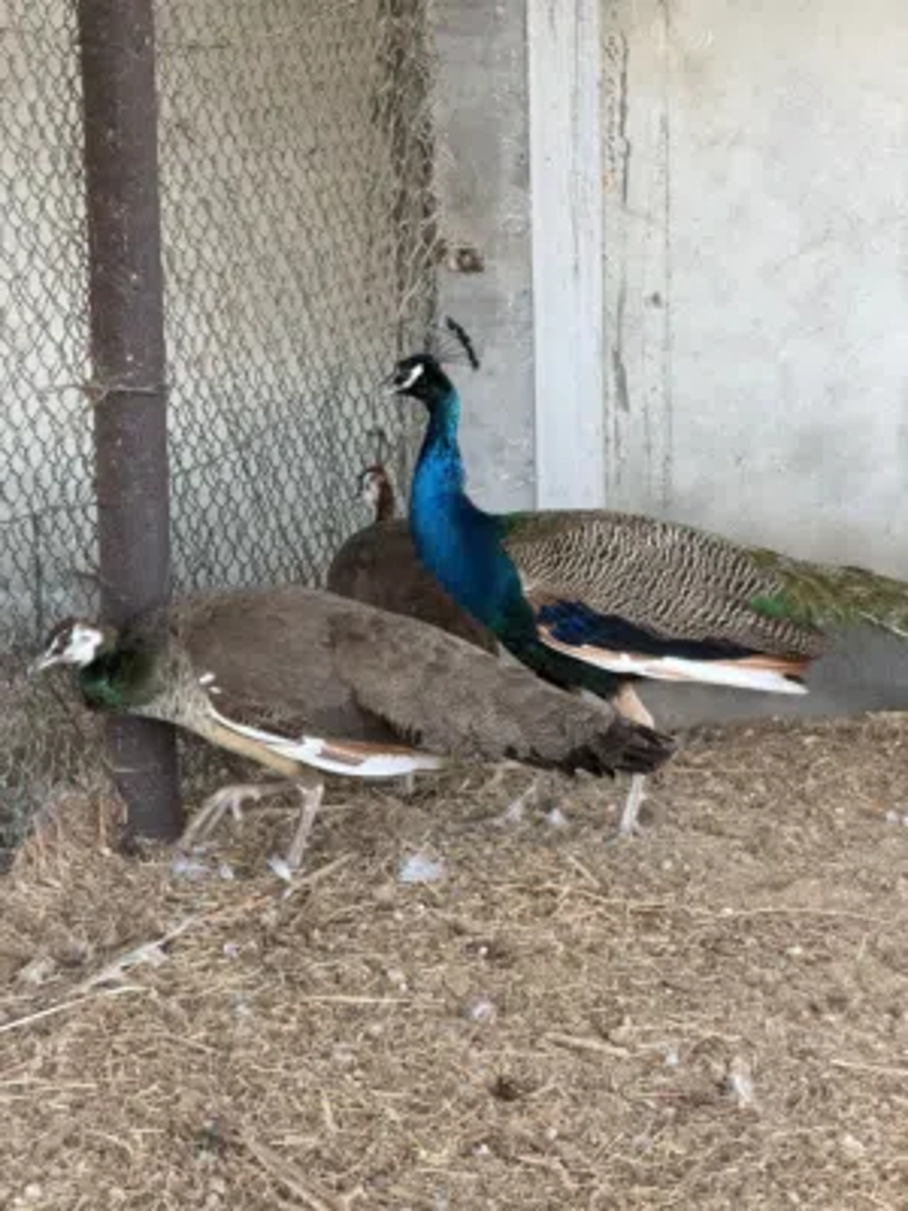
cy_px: 606
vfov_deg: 19.6
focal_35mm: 100
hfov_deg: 14.8
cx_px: 454
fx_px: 3497
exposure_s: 1/121
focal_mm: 16.89
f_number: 2.8
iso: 200
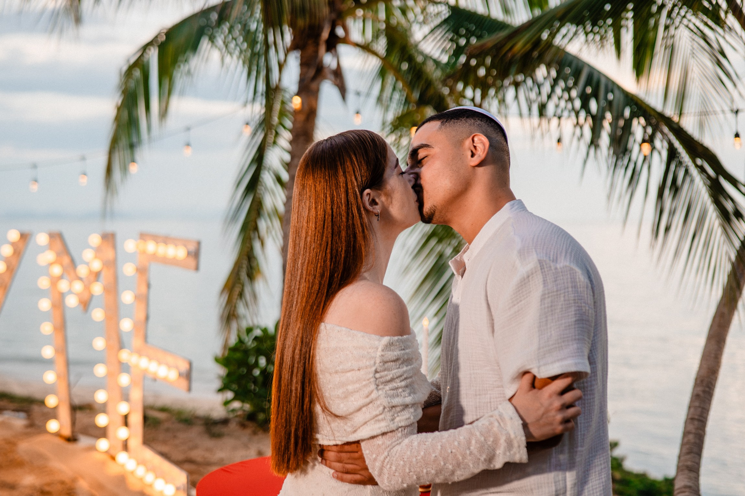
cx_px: 359
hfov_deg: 37.3
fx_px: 1102
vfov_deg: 25.4
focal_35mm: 53
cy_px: 247
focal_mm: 50
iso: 320
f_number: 2.5
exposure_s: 1/250
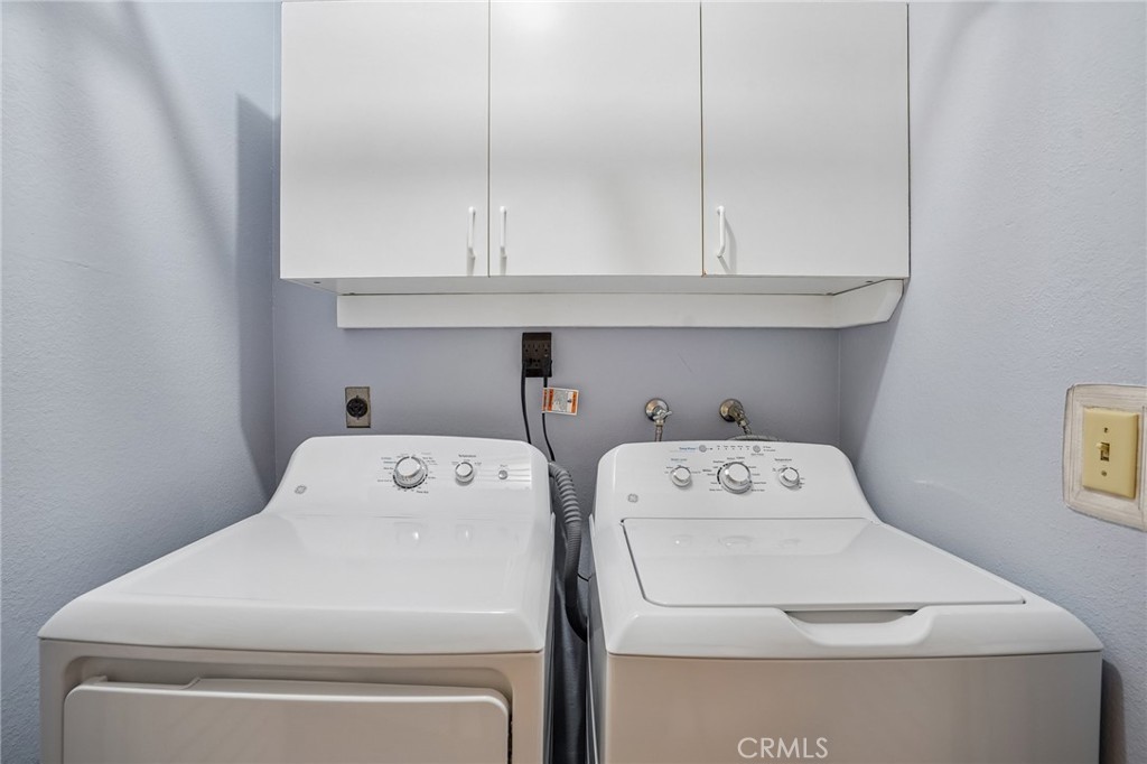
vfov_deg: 73.7
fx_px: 510
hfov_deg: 96.8
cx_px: 574
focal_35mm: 16
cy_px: 382
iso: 400
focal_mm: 16
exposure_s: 1/10
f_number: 8
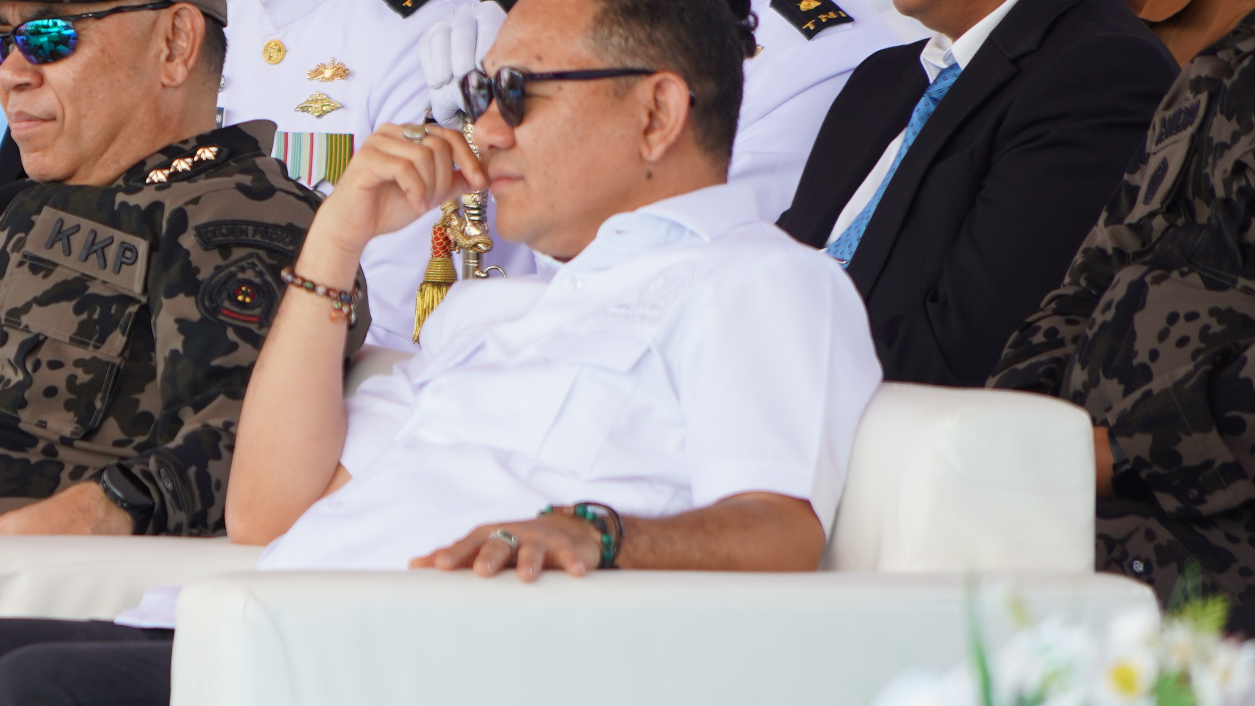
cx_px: 49
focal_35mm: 539
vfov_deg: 2.3
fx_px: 17935
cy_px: 199
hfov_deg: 4.0
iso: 125
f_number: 6.3
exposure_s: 1/125
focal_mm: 240
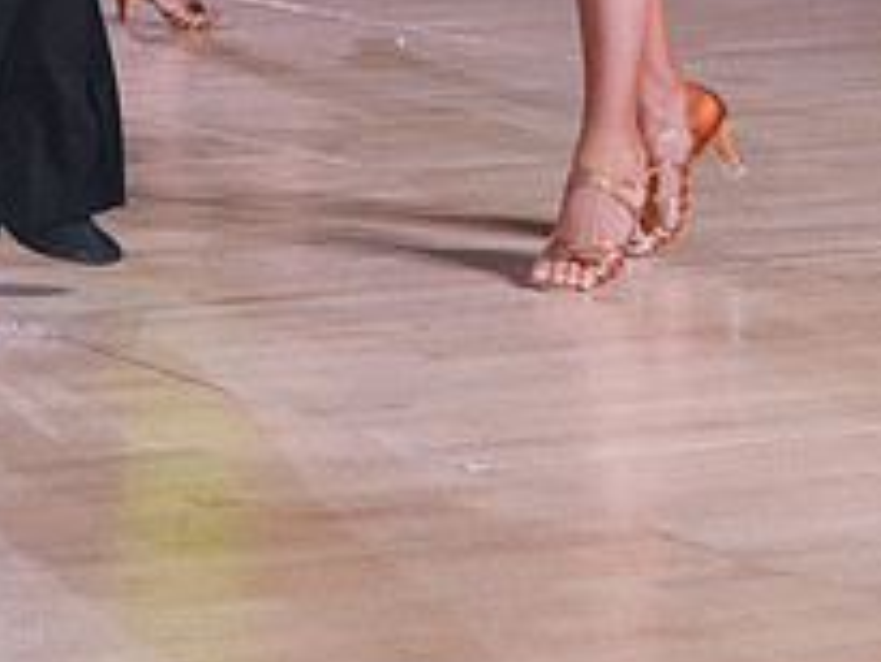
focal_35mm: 201
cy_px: -310
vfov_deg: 7.3
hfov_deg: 9.8
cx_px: 230
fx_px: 5119
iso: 2500
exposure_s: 1/200
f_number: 5
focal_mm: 74
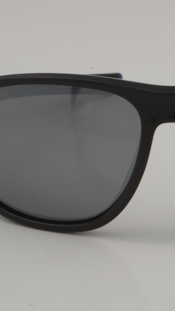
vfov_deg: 16.5
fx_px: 1071
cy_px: 155
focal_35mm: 130
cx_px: 178
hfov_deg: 9.3
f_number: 36
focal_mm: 55
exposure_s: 1/3
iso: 100
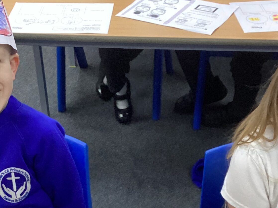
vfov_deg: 19.8
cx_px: 127
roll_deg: +0.6
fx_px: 570
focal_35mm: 71
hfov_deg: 27.4
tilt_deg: -41.3
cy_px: 228
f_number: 2.4
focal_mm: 3.3
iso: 250
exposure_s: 1/60
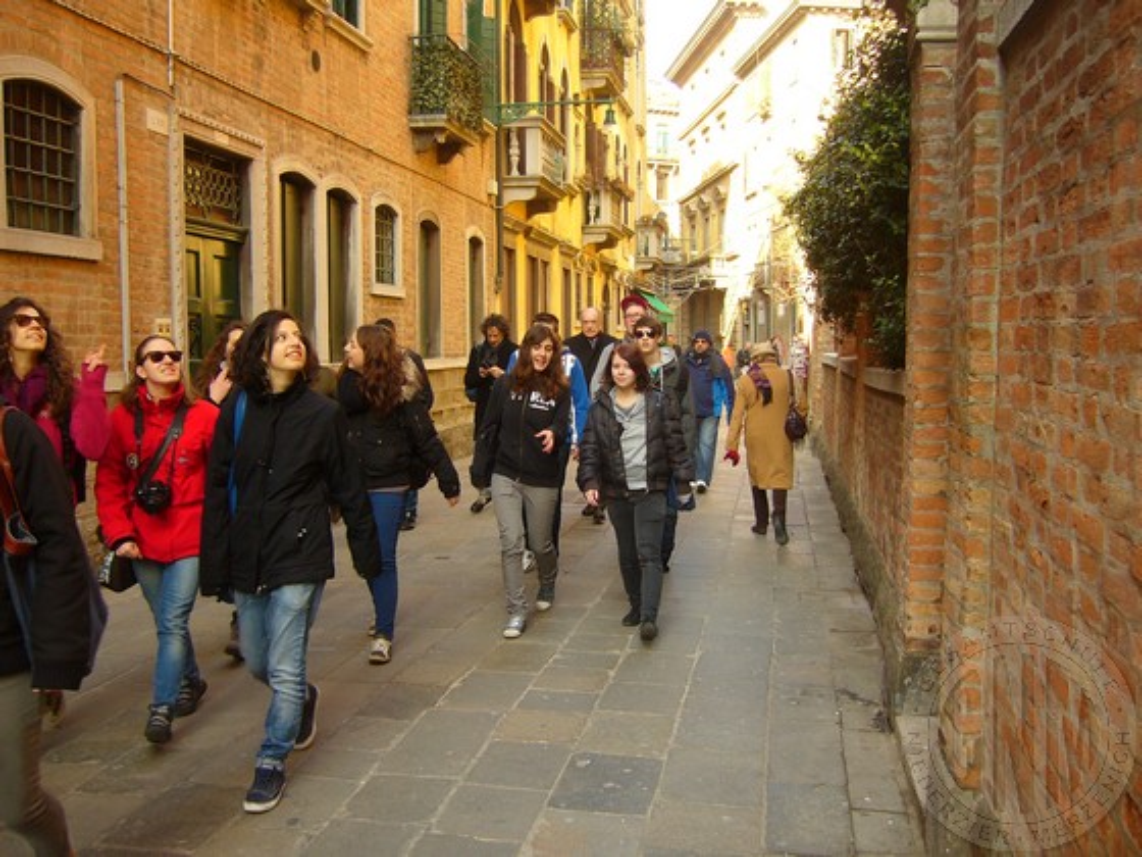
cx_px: 571
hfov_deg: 52.6
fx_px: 1155
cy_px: 428
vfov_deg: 40.7
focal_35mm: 35
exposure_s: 1/100
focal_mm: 5.8
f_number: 2.8
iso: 80
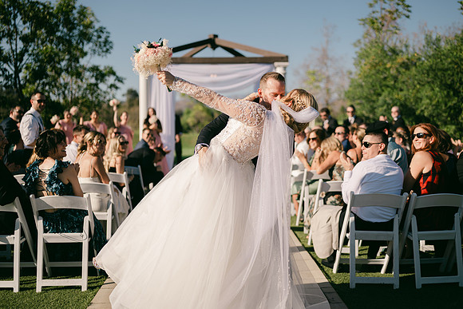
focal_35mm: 37
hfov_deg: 52.4
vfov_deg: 36.4
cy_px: 154
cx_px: 232
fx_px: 470
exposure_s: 1/10000
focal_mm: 35
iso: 64
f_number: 1.3
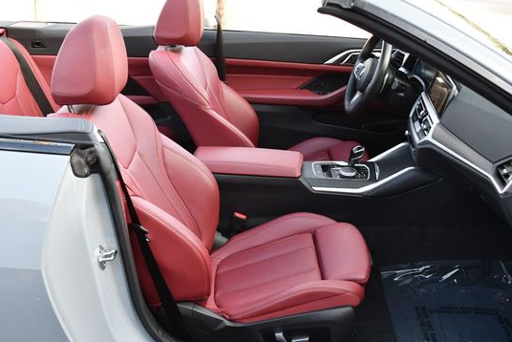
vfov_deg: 31.2
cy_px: 163
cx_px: 243
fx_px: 612
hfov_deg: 45.4
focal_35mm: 43
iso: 400
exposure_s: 1/250
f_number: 3.5
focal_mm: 18
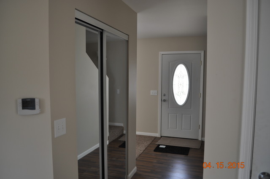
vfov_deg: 47.8
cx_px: 135
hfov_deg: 67.4
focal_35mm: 27
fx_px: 202
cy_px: 90
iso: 200
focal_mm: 18
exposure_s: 1/60
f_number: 4
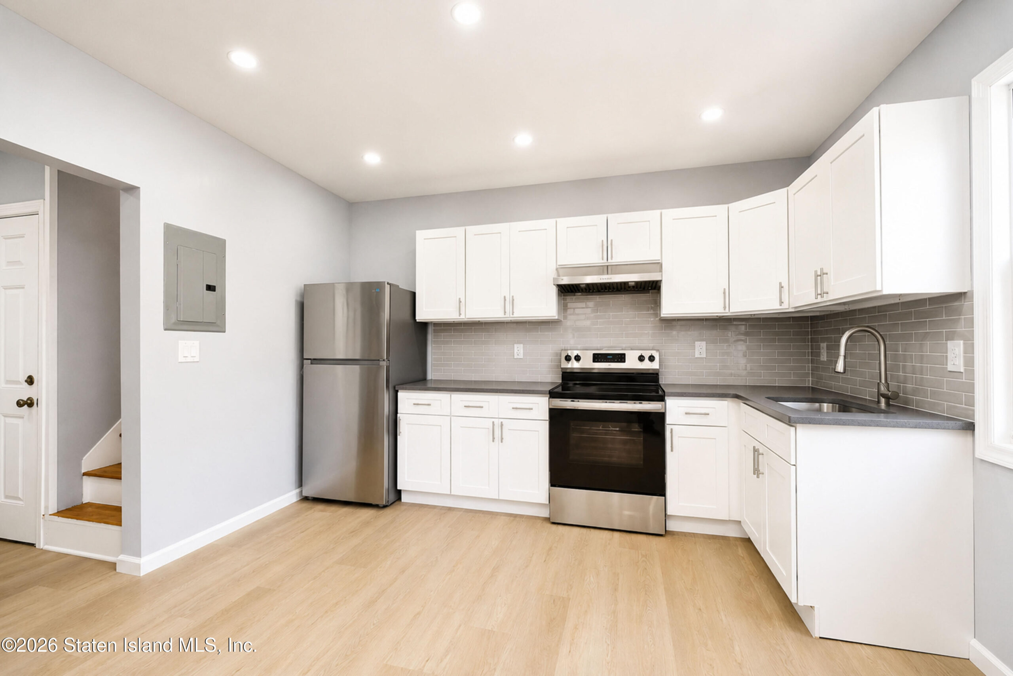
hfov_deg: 100.4
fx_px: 422
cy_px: 338
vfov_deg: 77.3
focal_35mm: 15
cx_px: 506
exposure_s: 1/80
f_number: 9
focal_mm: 10
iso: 1600
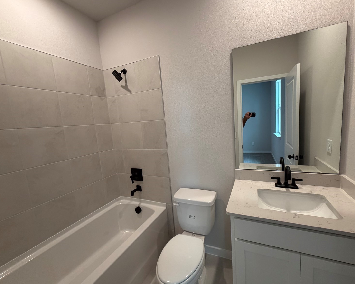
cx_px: 186
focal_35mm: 15
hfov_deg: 96.7
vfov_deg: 84.0
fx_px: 158
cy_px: 142
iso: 250
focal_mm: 2.22
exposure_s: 1/120
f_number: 2.2
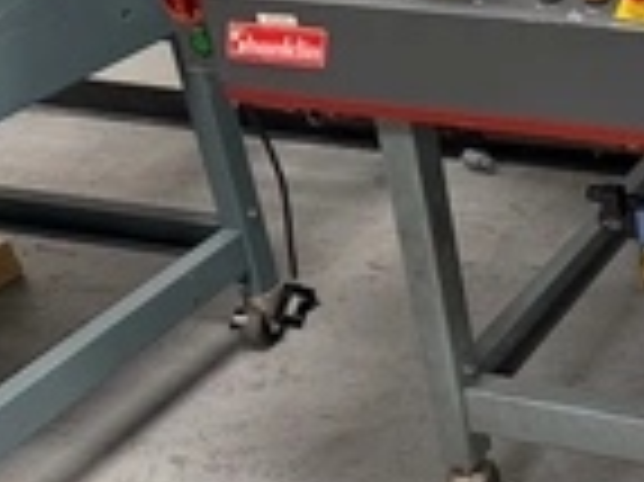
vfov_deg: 21.4
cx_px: 824
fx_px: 1245
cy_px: 36
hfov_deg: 25.3
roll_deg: +2.4
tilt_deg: -21.9
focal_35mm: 67
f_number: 1.78
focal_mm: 6.76
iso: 250
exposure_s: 1/60
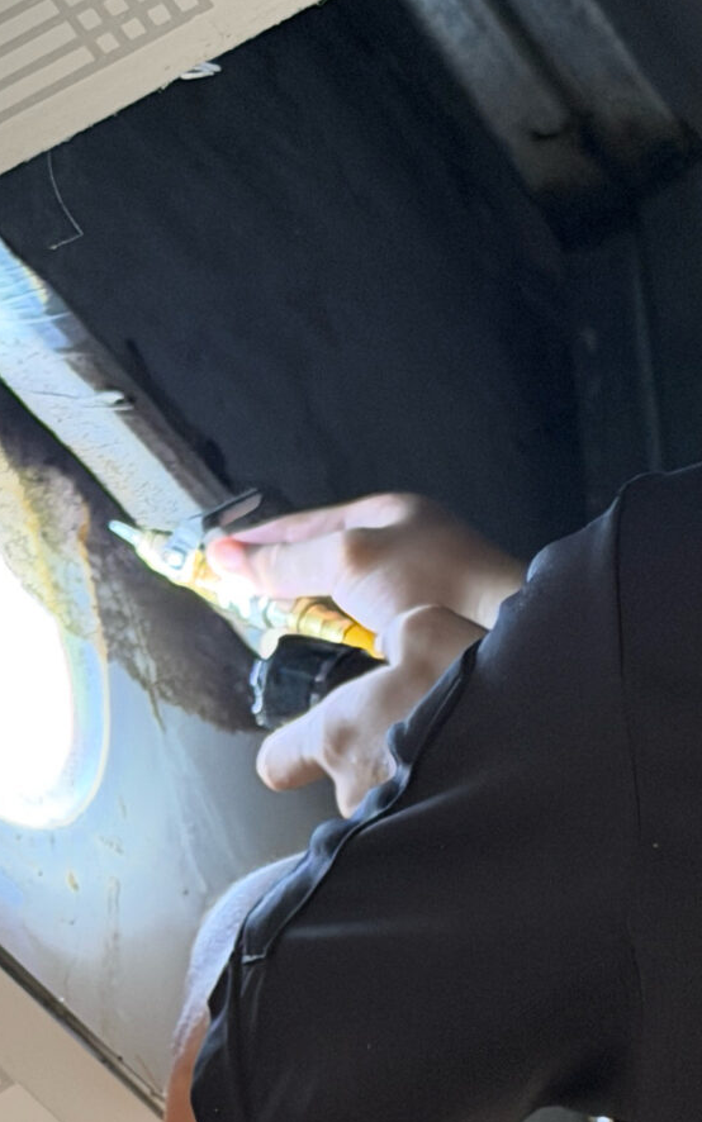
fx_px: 4498
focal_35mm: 147
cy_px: 1008
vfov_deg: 14.1
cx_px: 590
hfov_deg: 8.9
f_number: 1.78
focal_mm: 6.76
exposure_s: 1/32
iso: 320
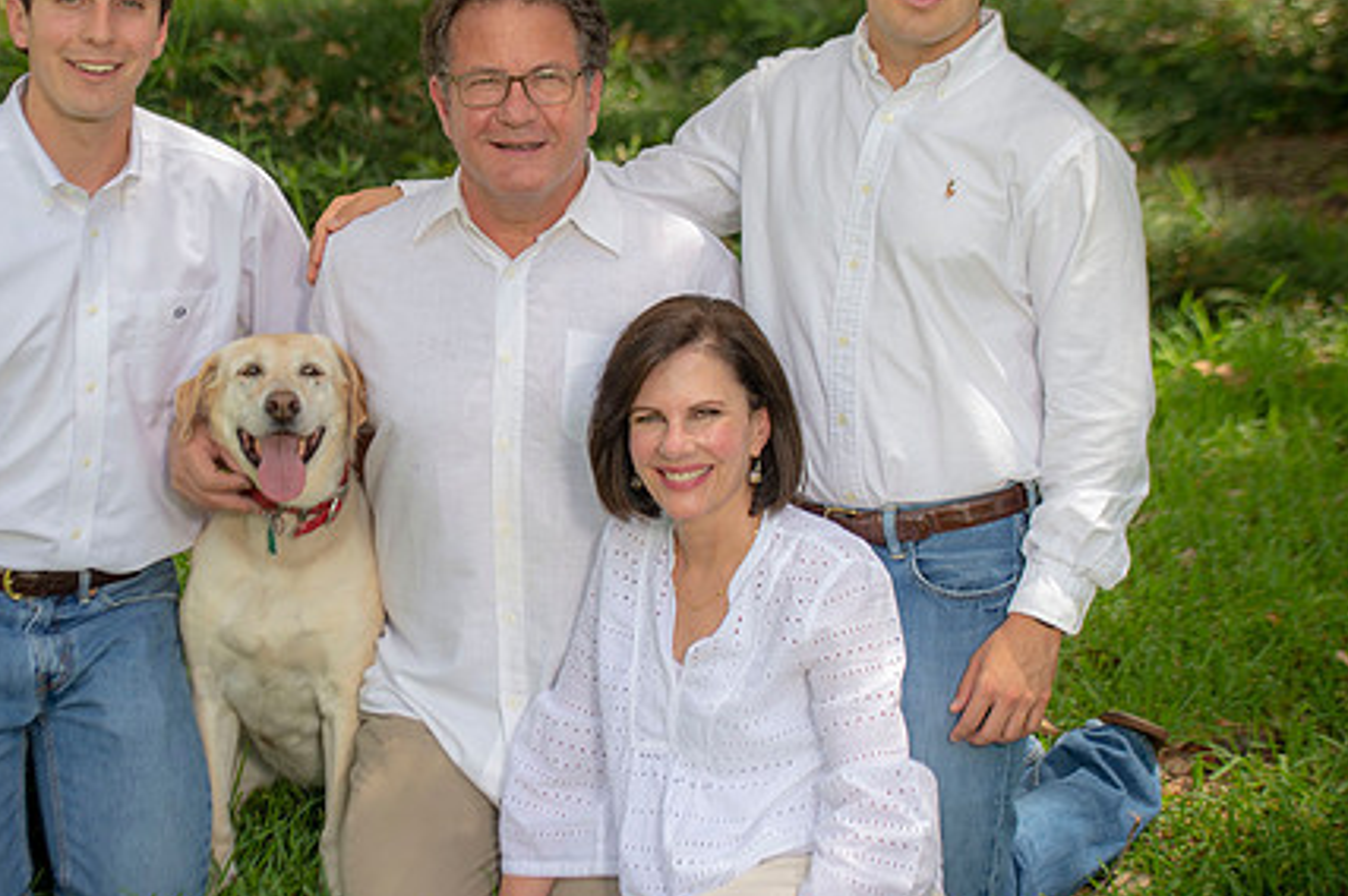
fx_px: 3554
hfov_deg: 21.5
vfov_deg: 14.4
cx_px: 571
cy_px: 341
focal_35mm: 95
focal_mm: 70
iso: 100
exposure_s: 1/200
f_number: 3.5
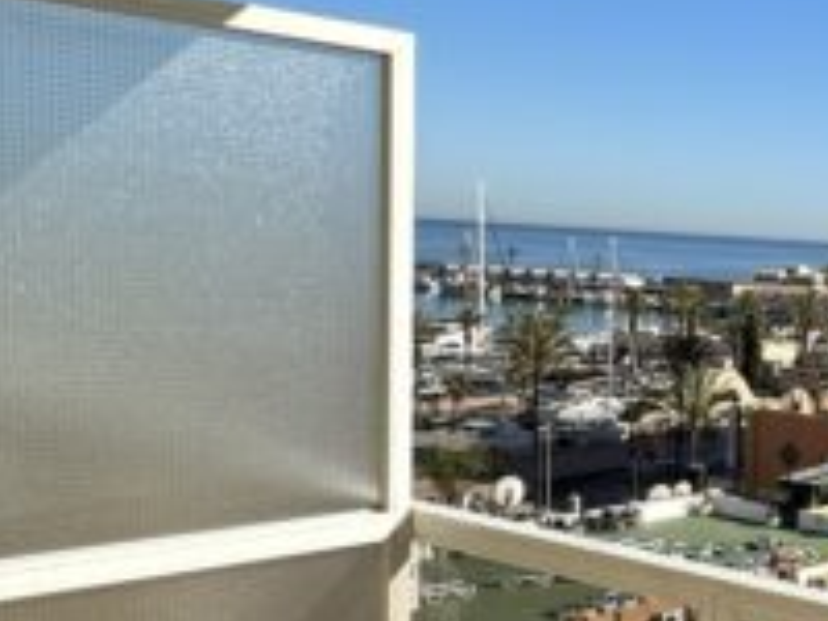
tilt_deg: -4.9
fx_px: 1339
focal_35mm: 56
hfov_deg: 26.1
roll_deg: -4.1
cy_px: 381
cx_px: 1217
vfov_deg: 26.0
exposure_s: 1/1511
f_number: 2.2
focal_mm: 2.22
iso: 50
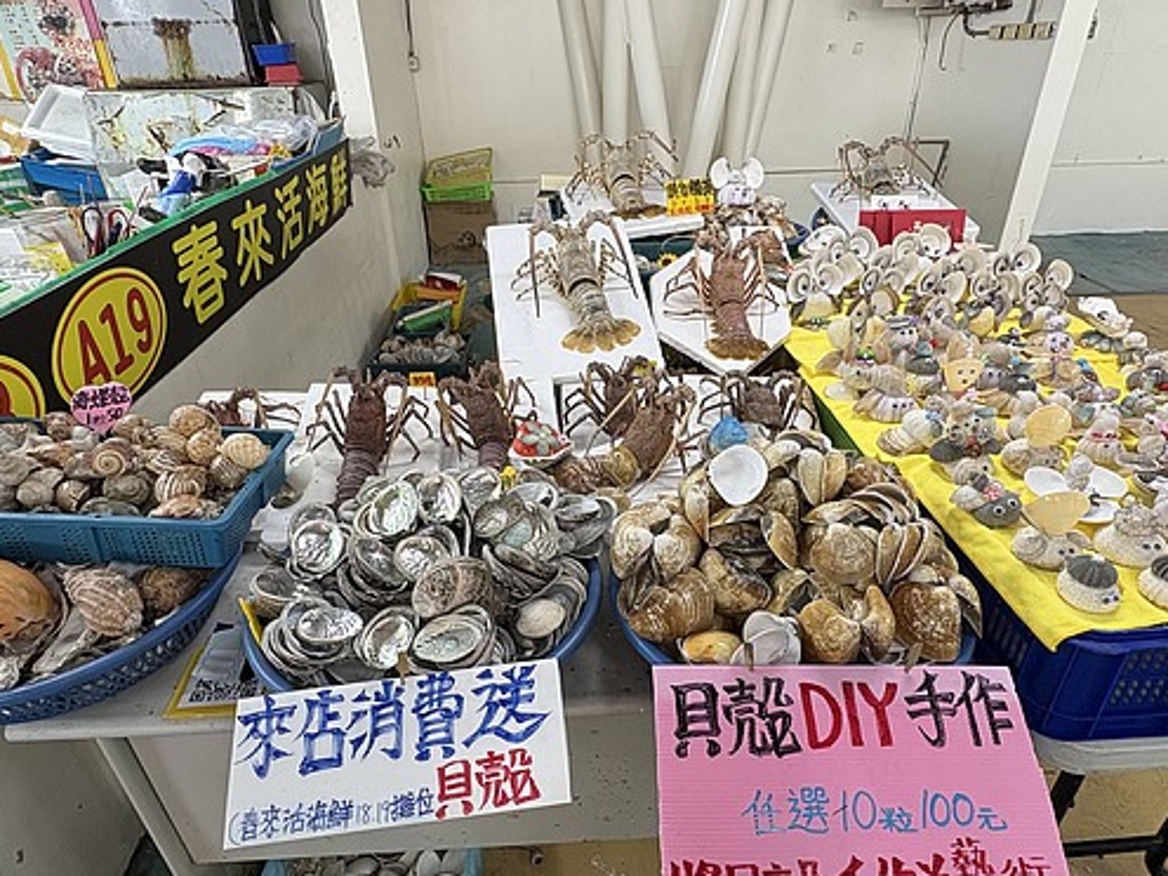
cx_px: 582
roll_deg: +2.6
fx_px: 742
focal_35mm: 22
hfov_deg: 76.4
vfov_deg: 60.9
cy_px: 493
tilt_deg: -31.7
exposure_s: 1/120
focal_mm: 2.22
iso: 200
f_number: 2.2
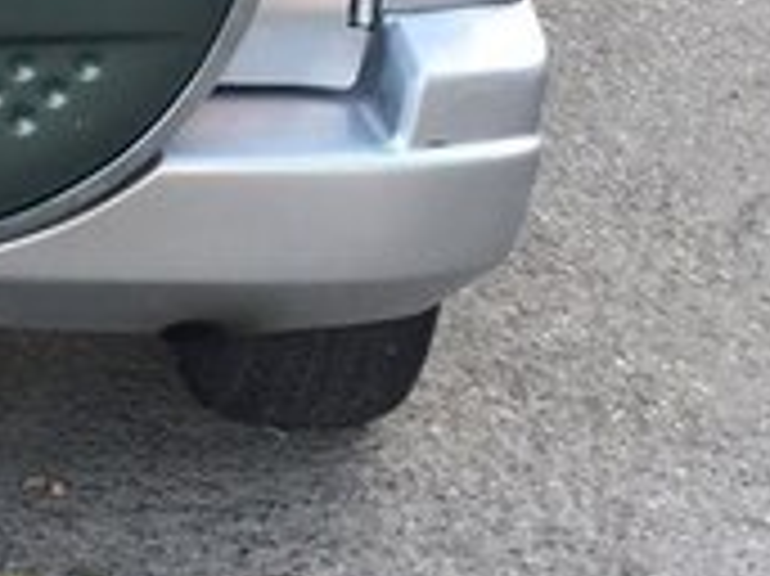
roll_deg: -1.8
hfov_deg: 16.4
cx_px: -293
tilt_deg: -13.7
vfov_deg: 12.9
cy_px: -115
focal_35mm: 112
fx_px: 2490
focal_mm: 4.15
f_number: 2.2
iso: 50
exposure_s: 1/100
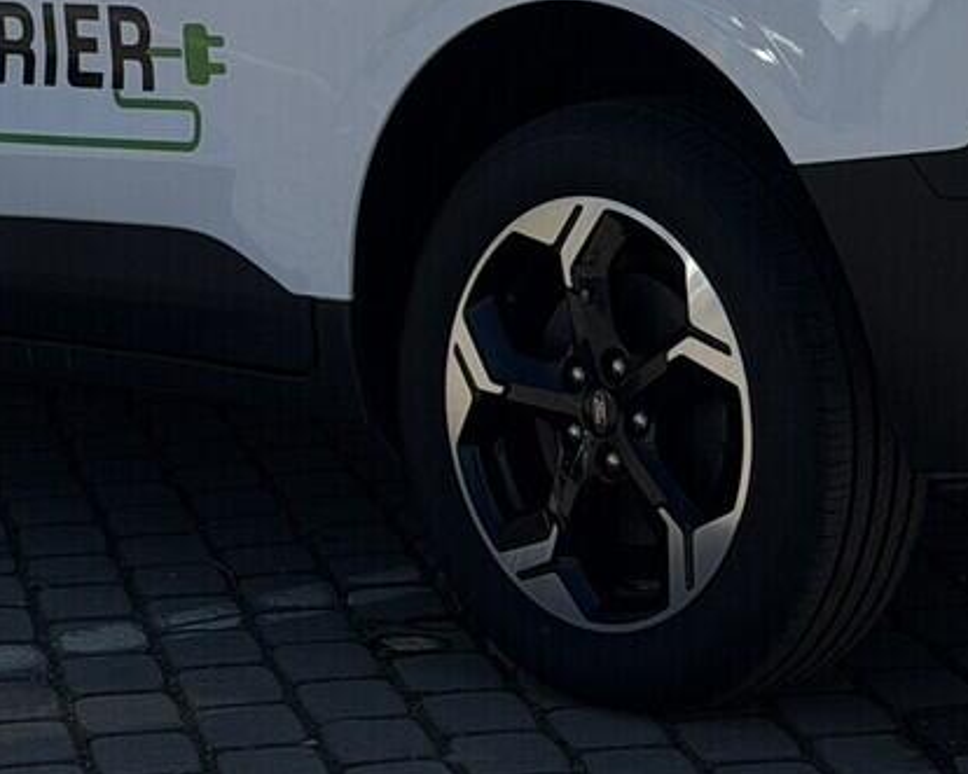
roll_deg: +0.6
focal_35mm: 163
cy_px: -409
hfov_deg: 11.8
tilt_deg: +0.4
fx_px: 4669
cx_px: 573
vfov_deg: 9.2
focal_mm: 6.76
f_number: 1.78
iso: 64
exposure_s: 1/6536
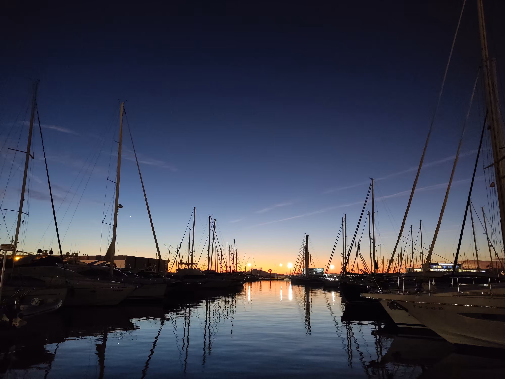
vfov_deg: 54.9
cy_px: 190
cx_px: 252
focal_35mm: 25
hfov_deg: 69.4
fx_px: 365
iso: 1571
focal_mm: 4.71
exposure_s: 1/20
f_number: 1.79
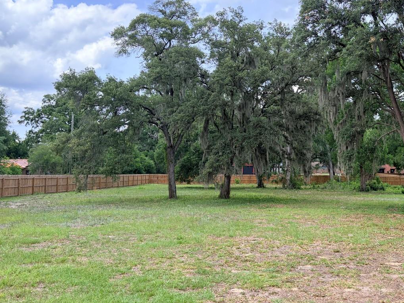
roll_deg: +0.0
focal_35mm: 41
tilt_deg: +5.0
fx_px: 478
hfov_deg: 45.0
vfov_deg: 35.1
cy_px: 137
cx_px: 273
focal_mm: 5.96
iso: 64
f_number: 1.6
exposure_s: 1/1311
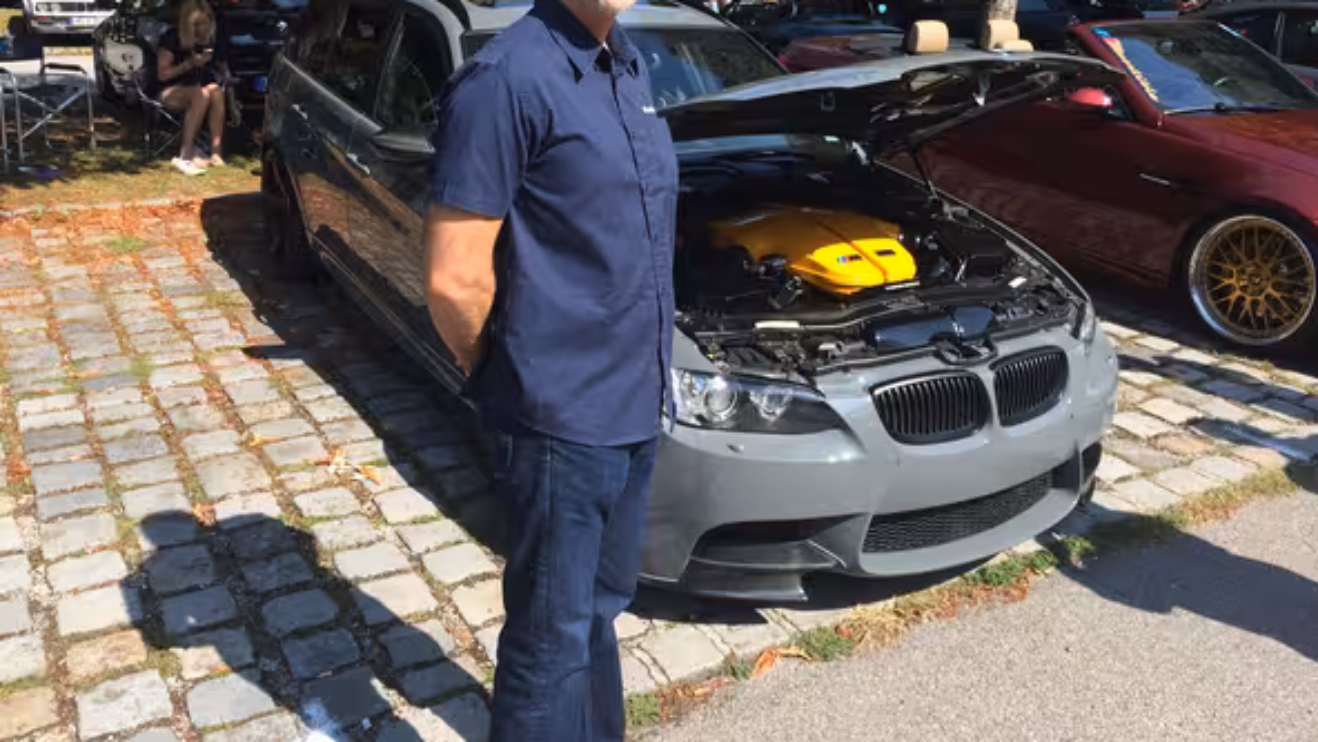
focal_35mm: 32
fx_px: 1118
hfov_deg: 61.0
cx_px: 663
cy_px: 290
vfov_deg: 36.5
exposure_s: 1/1109
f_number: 2.2
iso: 32
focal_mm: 4.15
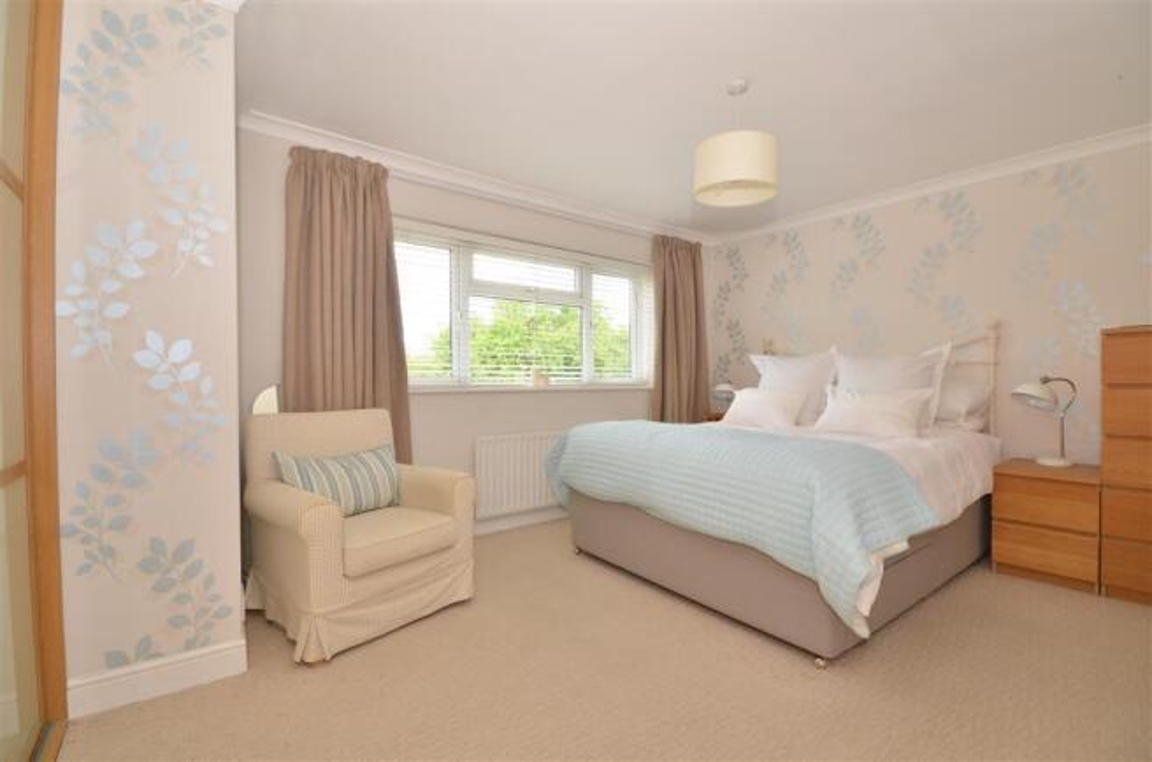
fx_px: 479
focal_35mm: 15
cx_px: 576
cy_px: 381
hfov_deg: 100.5
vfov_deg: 77.0
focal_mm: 10
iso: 400
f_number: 10
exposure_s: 1/20
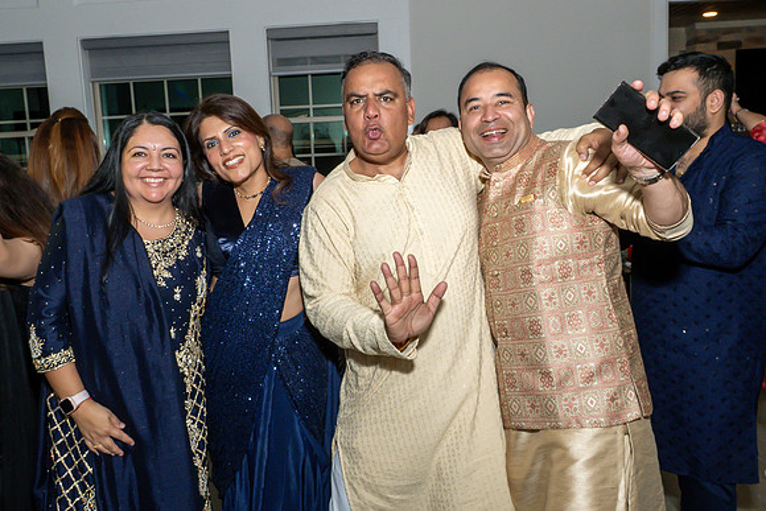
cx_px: 375
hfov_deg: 61.6
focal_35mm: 30
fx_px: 642
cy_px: 228
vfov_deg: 43.4
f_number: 8
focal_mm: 17
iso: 640
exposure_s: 1/250
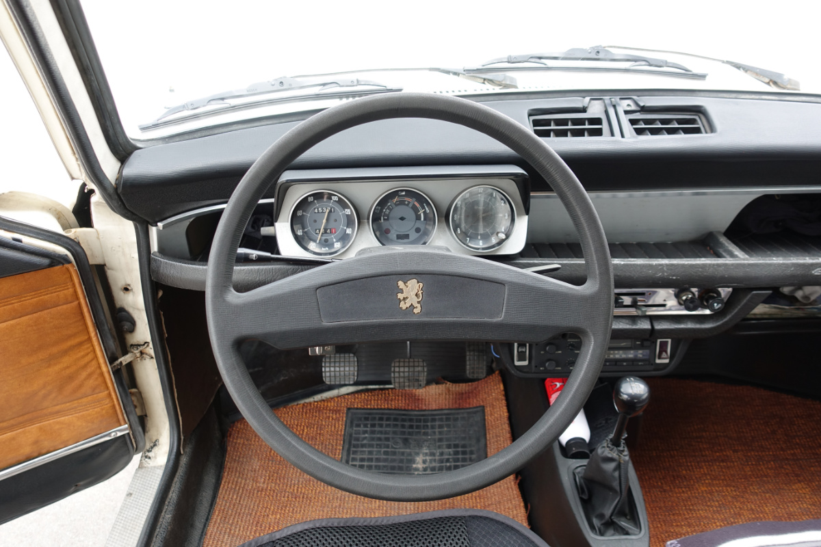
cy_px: 274
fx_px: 661
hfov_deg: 63.7
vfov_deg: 45.0
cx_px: 410
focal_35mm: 29
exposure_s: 1/30
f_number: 2.8
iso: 125
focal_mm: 10.6
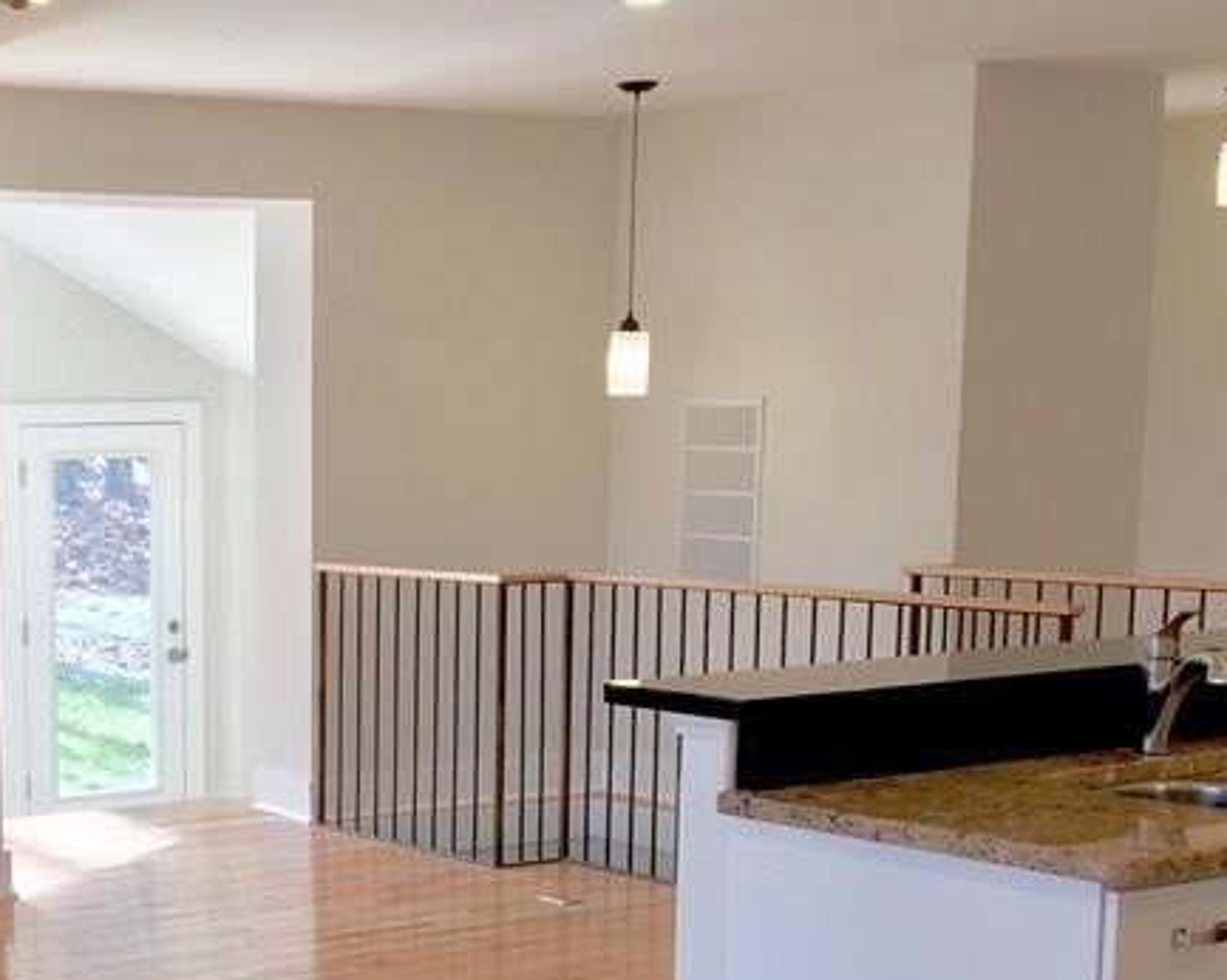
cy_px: 838
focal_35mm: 67
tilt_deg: -9.2
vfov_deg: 22.4
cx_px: 105
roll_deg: +0.9
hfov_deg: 27.2
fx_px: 2432
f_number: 2.2
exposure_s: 1/60
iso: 25
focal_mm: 4.15
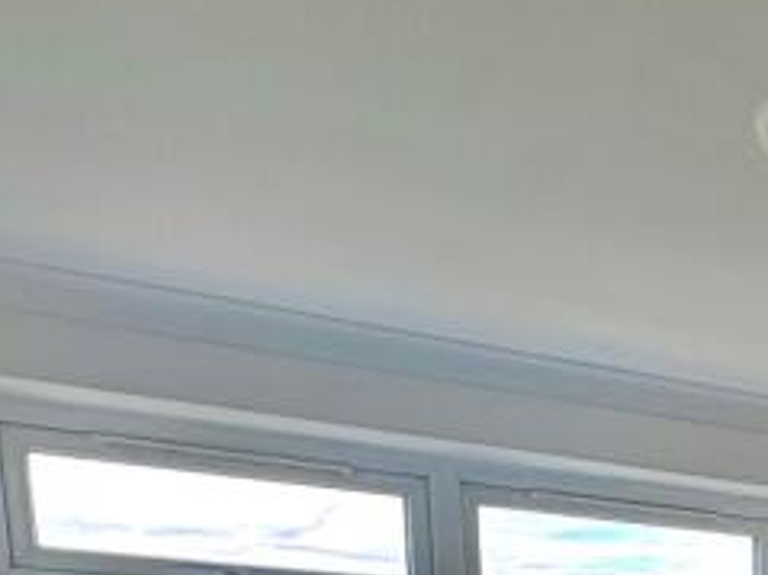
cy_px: 935
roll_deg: -1.4
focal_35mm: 60
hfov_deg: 26.7
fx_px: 1331
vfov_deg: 20.0
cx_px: 1025
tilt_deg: -7.2
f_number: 2.2
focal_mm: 2.22
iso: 50
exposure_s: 1/377
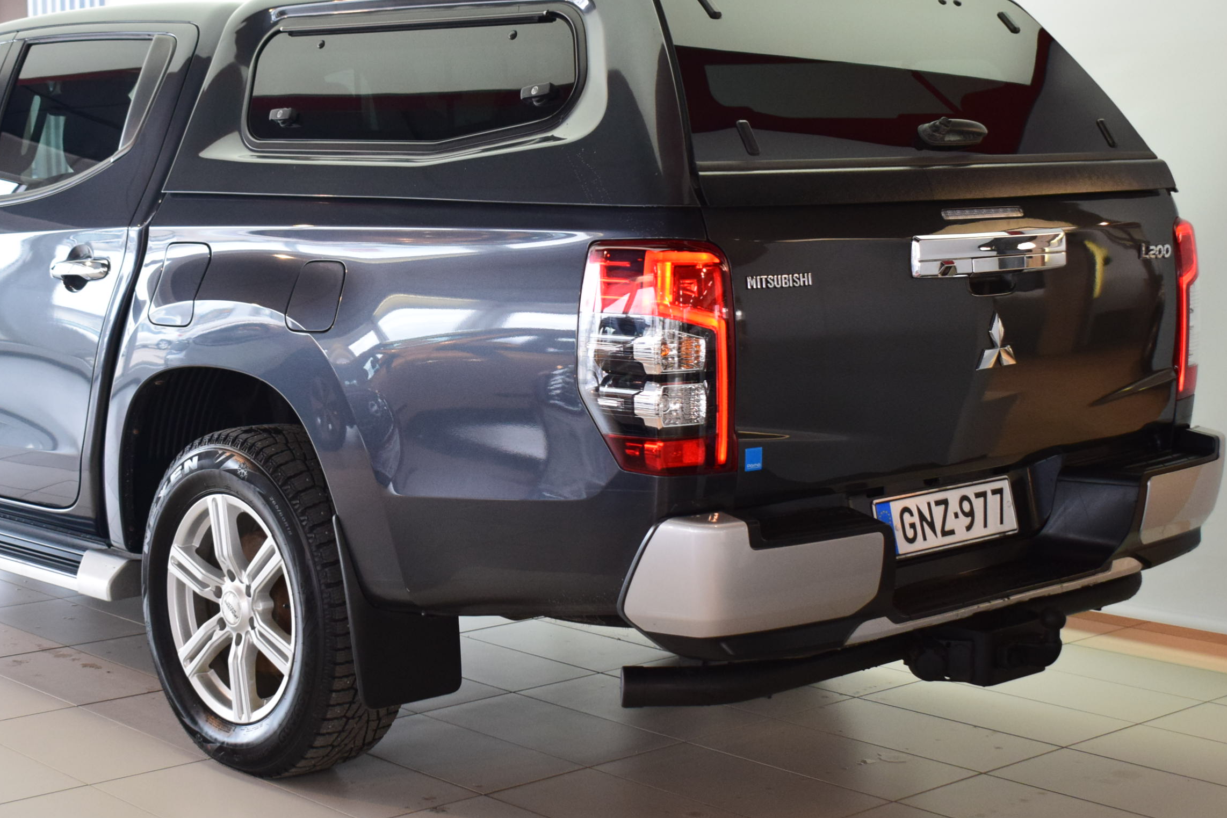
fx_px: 2011
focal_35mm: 59
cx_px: 455
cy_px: 378
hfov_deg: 33.8
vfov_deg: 23.0
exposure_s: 1/200
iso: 1600
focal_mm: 30
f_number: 4.2
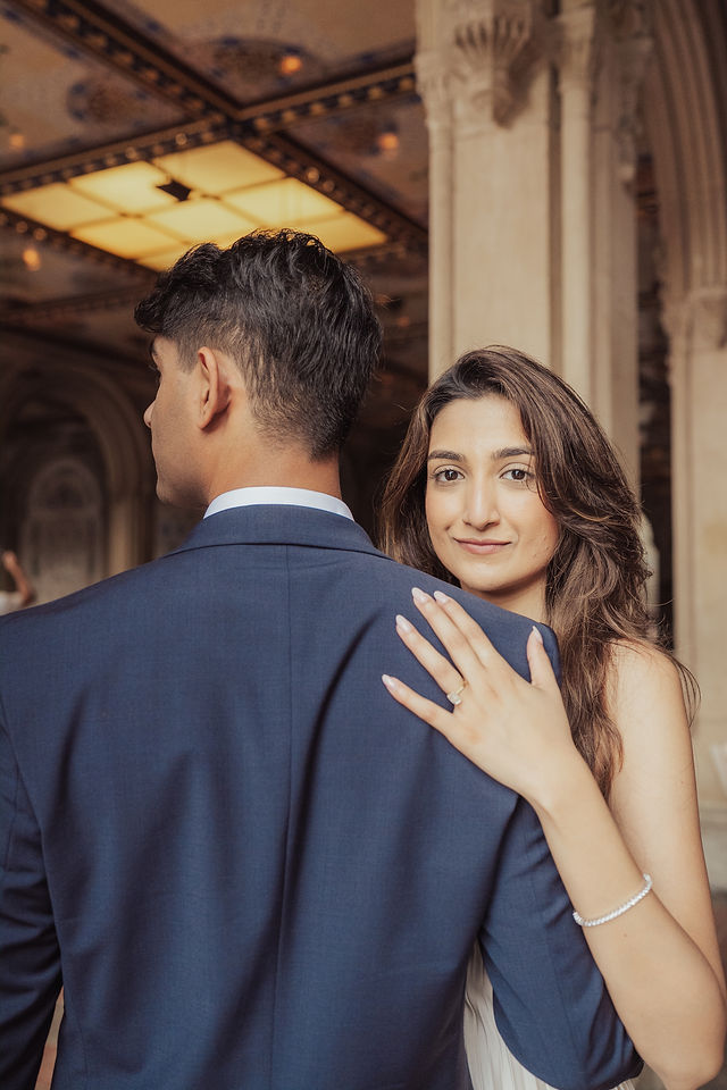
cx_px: 364
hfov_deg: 37.9
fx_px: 1060
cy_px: 545
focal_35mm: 35
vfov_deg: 54.4
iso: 500
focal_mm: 35
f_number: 3.2
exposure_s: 1/320
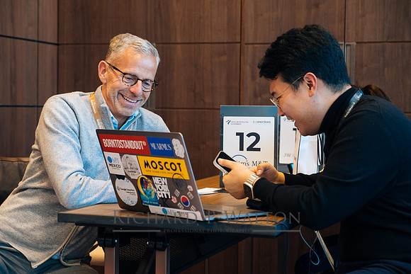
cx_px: 206
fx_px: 879
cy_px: 137
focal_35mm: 77
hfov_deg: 26.3
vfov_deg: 17.7
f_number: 3.2
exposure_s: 1/250
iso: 1600
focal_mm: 51.6
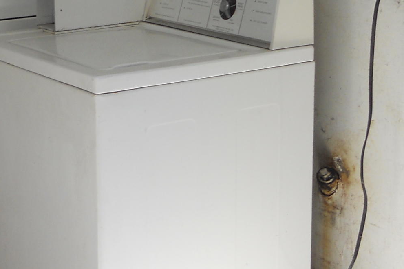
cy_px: -14
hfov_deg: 23.8
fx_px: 954
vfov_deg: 15.7
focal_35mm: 85
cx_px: 128
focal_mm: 4.9
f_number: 3.2
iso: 80
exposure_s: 1/80
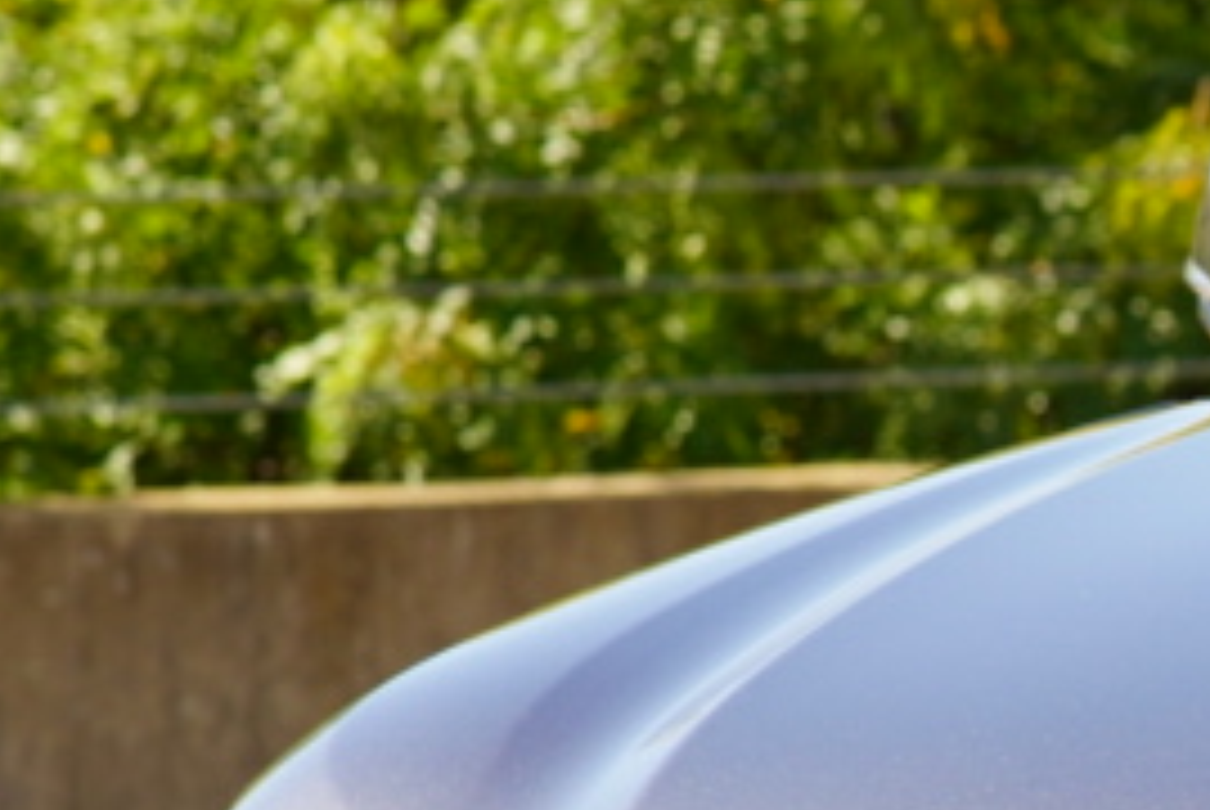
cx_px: 2910
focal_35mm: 511
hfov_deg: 4.0
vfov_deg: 2.7
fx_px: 17194
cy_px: 1170
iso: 100
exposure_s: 1/250
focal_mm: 85
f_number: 4.5
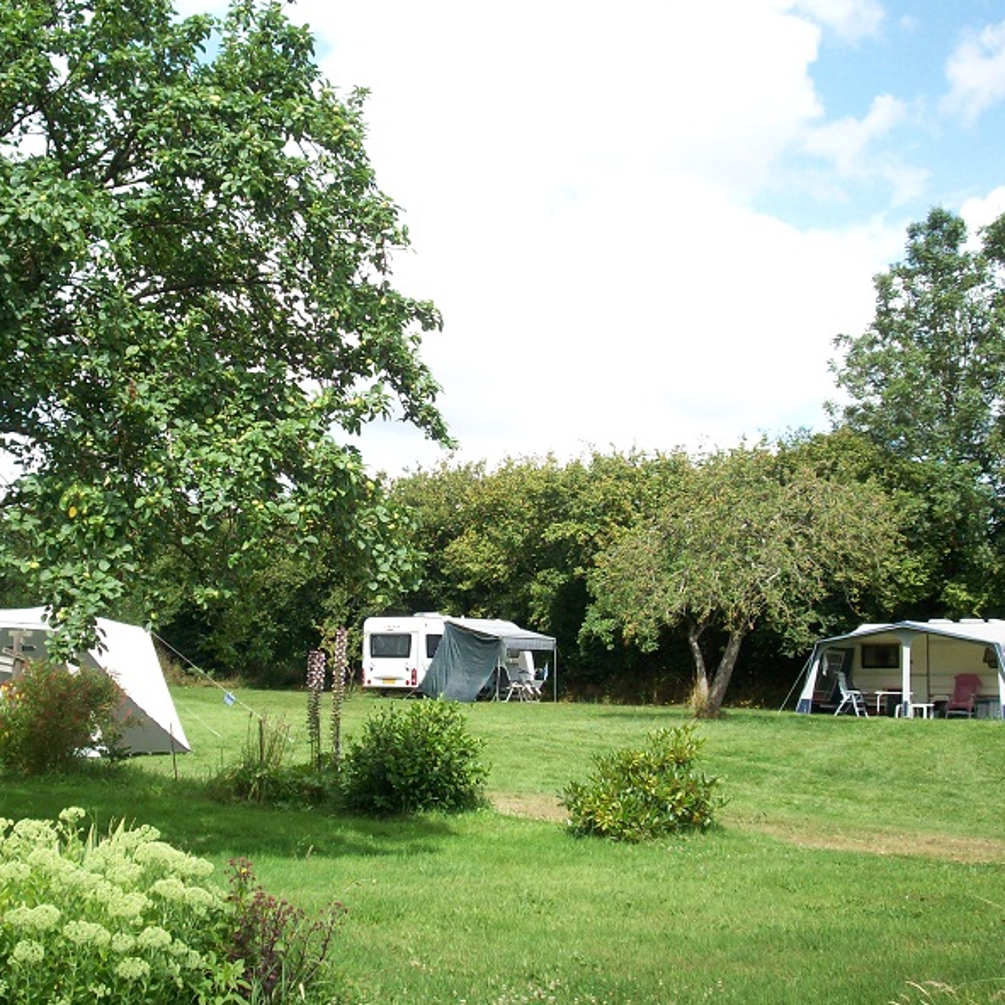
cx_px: 393
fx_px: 1807
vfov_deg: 31.1
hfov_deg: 31.0
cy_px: 497
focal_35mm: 55
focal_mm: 7.6
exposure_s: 1/479
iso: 80
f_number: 3.1
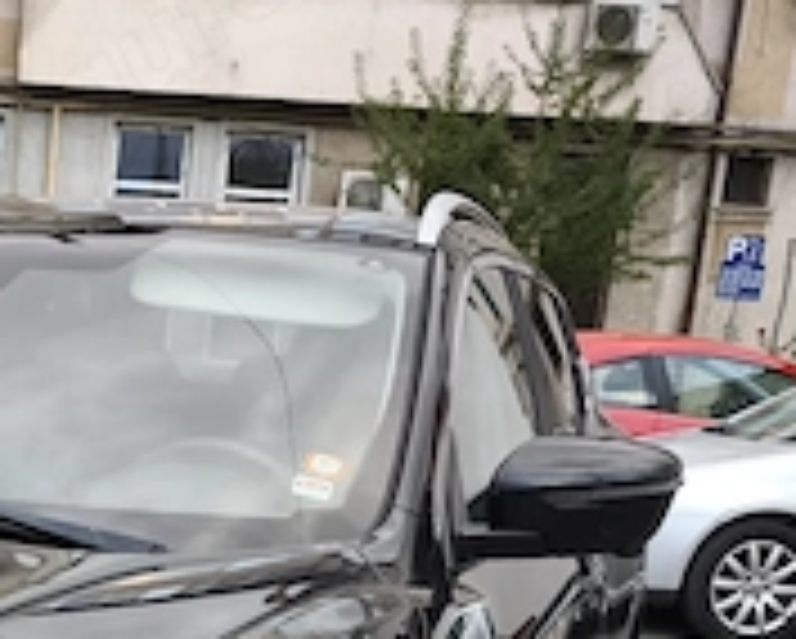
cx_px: -108
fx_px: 1792
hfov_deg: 23.3
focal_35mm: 76
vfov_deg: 18.9
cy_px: 810
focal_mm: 6.57
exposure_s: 1/100
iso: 160
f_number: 1.6
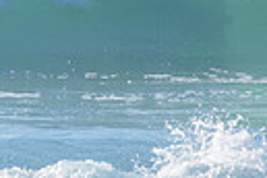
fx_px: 20365
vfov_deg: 0.5
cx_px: -156
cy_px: -36
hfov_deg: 0.8
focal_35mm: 2746
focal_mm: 500
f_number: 5.6
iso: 320
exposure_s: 1/2000
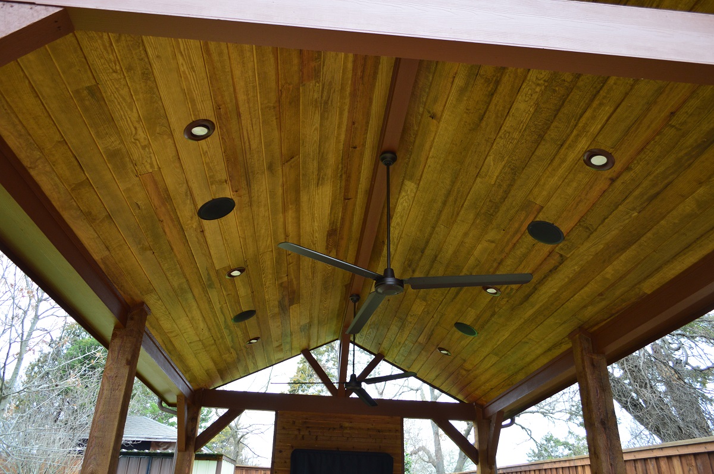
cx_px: 357
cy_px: 237
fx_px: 535
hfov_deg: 67.4
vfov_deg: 47.8
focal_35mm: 27
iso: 400
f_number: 3.5
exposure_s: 1/30
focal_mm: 18
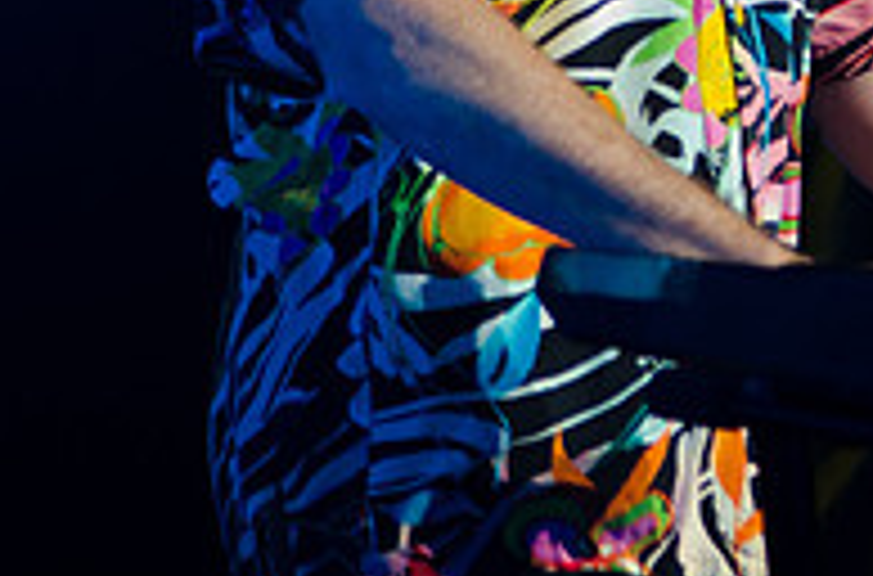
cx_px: 932
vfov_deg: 1.9
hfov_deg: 2.9
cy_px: -184
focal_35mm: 718
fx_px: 17355
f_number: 2.8
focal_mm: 160
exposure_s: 1/800
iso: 1000
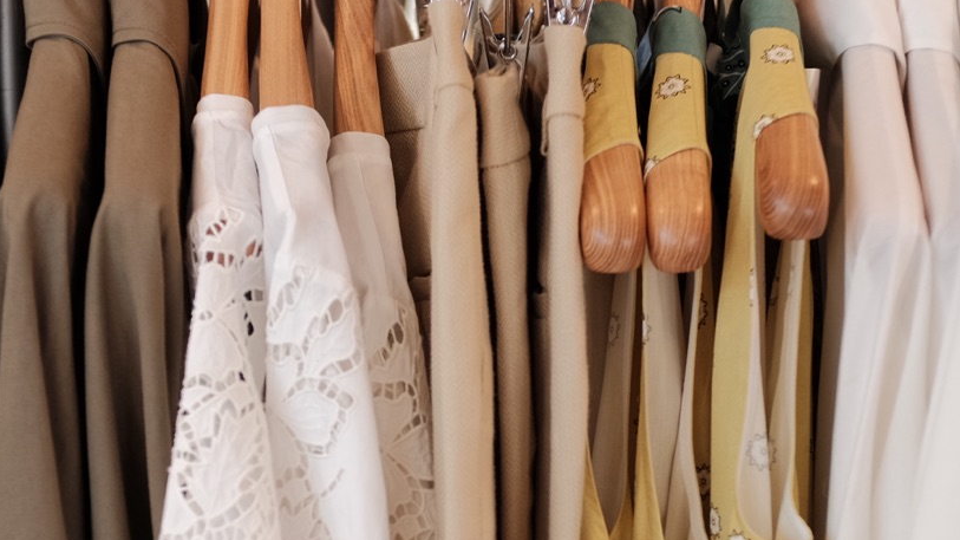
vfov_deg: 12.8
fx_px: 2392
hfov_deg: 22.7
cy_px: 470
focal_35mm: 94
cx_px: 508
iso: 200
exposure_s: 1/125
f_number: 1.8
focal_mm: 25
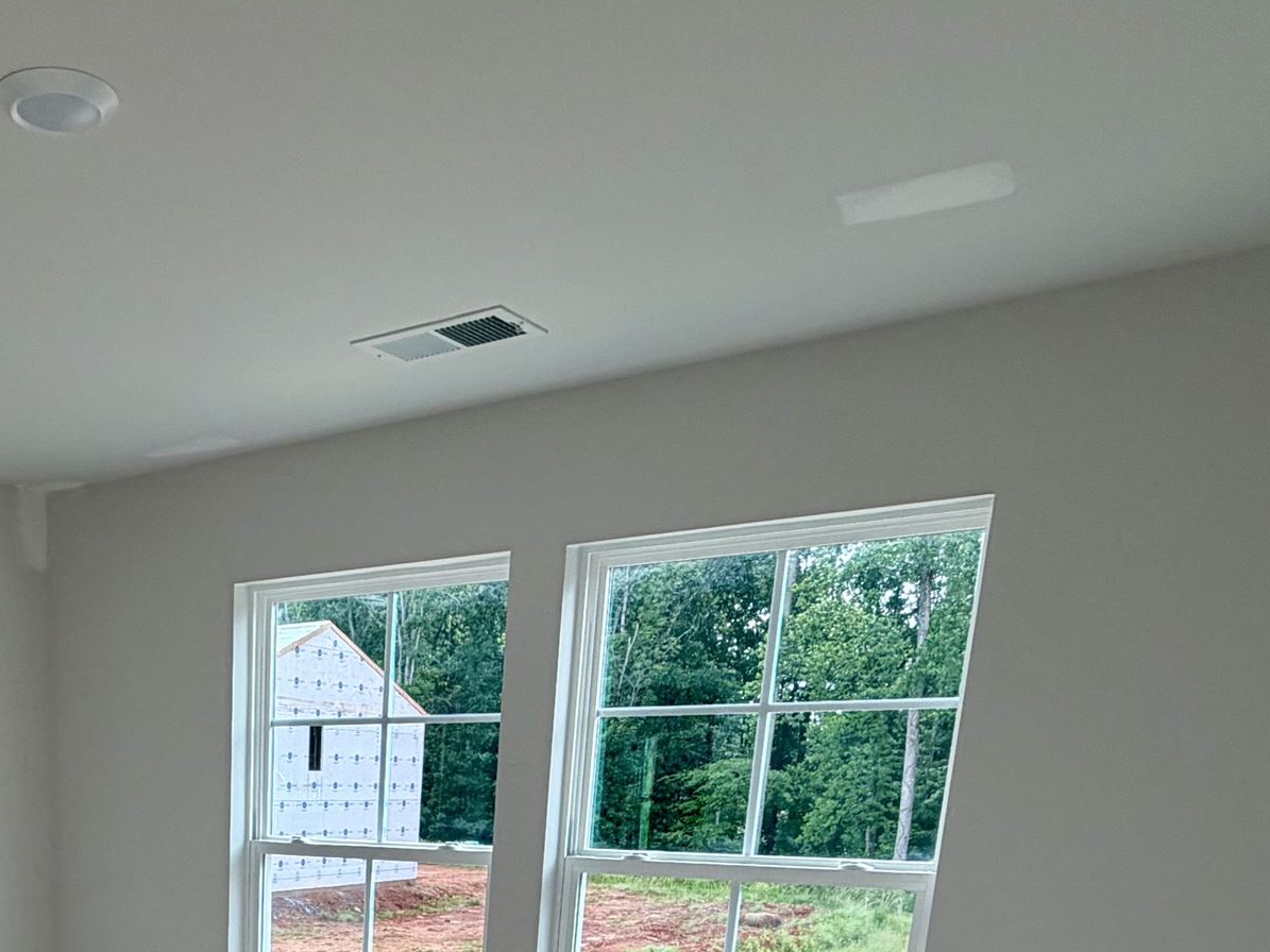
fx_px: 1321
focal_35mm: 36
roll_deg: +0.0
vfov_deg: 32.8
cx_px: 210
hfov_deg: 47.8
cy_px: 1137
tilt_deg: -15.4
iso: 40
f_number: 2.2
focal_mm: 2.22
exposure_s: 1/167
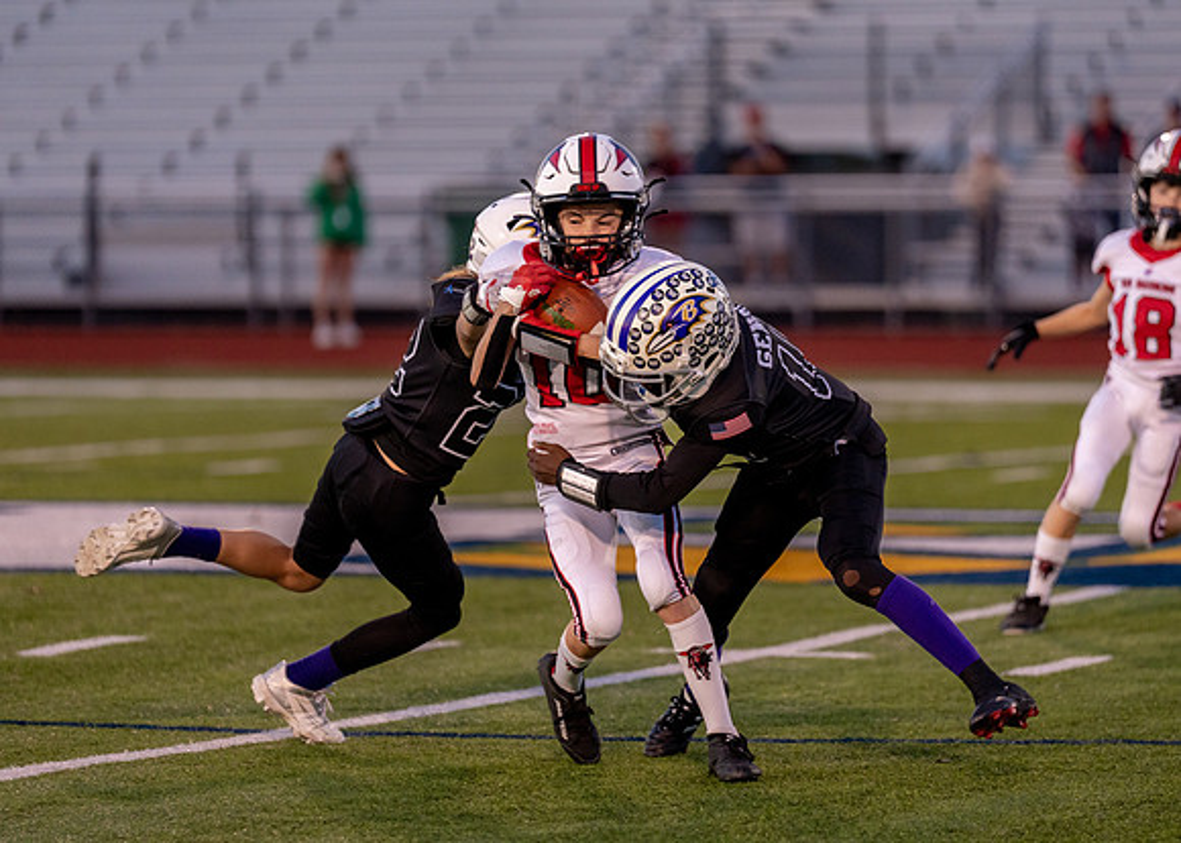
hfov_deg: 8.8
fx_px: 7646
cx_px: 609
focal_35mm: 228
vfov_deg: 6.3
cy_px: 386
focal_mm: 191
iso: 1600
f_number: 2.8
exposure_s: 1/1000
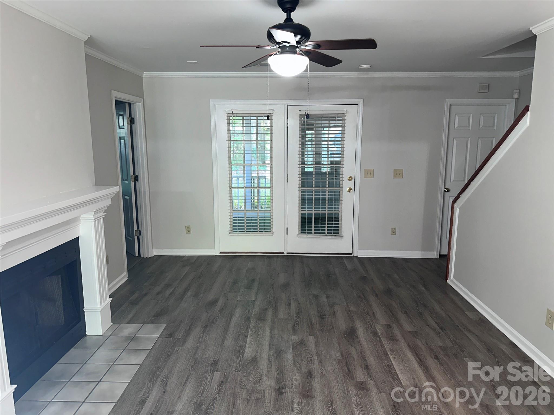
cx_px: 277
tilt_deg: -9.9
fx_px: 384
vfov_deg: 56.8
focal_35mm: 24
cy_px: 208
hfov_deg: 71.6
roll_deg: -0.4
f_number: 1.78
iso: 100
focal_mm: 6.86
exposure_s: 1/22
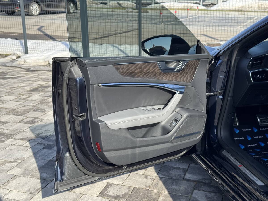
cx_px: 134
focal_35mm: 48
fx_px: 372
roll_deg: +0.5
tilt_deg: -16.8
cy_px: 100
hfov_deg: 39.7
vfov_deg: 30.3
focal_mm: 6.76
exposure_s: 1/1770
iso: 64
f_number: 1.78
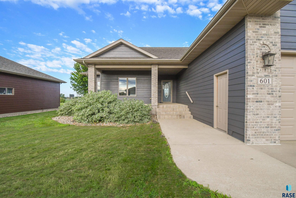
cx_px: 148
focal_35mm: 15
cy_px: 99
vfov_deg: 77.3
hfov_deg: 100.4
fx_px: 123
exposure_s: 1/2500
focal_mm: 10
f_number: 7.1
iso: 1250
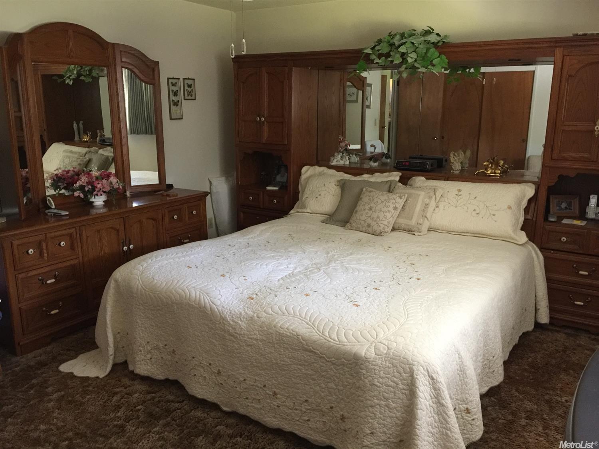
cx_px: 300
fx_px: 502
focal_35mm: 29
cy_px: 224
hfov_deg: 61.7
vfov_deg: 48.2
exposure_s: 1/15
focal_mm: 4.15
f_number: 2.2
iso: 125
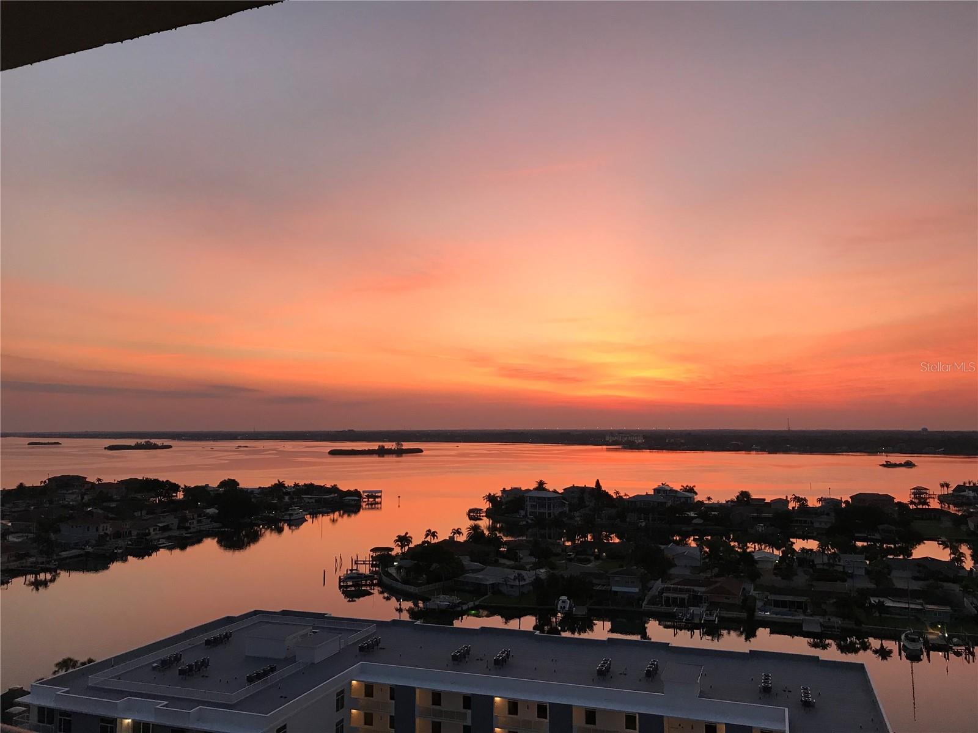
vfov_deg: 49.7
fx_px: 791
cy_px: 366
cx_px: 489
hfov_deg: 63.4
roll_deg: +0.1
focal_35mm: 28
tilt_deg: +4.9
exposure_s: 1/40
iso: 25
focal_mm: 3.99
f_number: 1.8
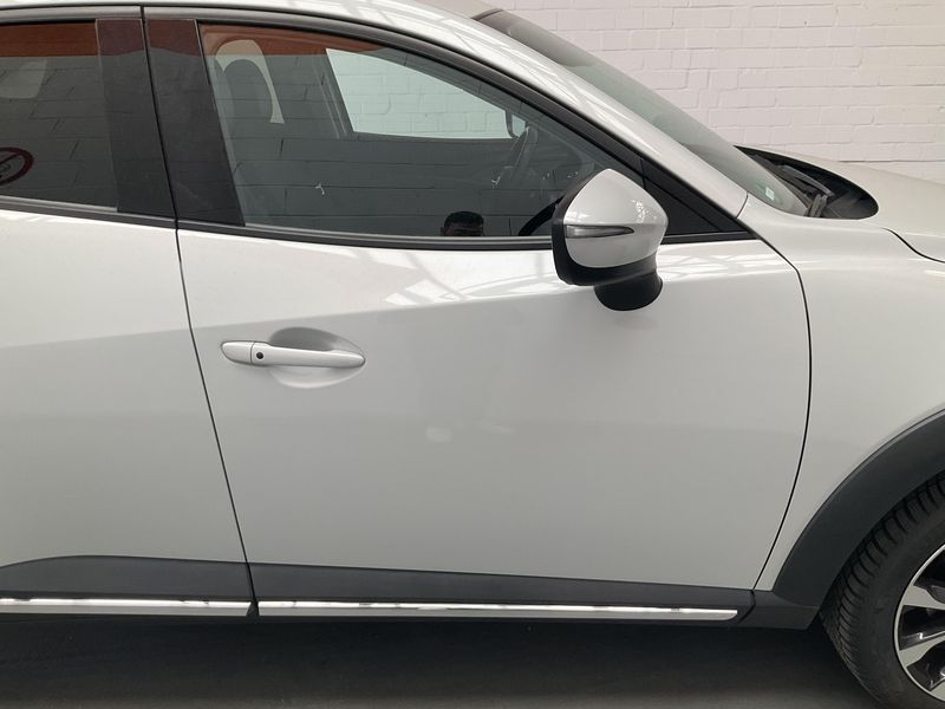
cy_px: 354
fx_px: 792
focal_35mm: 29
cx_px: 472
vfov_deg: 48.2
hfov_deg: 61.7
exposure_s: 1/122
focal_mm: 3
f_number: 1.8
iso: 64
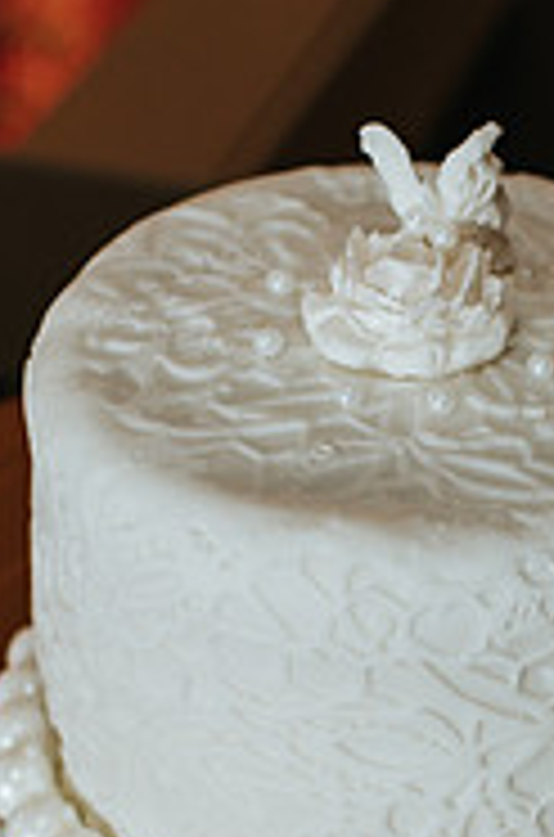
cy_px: 690
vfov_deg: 15.7
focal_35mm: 130
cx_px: 359
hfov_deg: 10.5
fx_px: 3018
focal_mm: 35
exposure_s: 1/200
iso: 720
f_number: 3.5
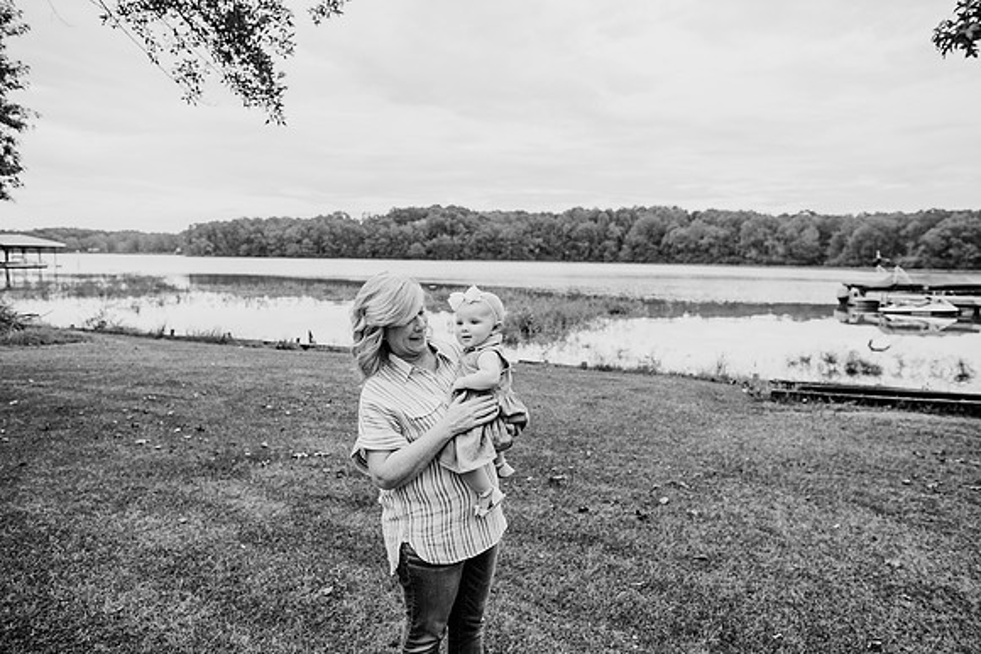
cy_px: 327
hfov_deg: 73.7
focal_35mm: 24
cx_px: 490
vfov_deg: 53.2
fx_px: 654
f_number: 3.5
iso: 320
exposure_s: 1/500
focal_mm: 24
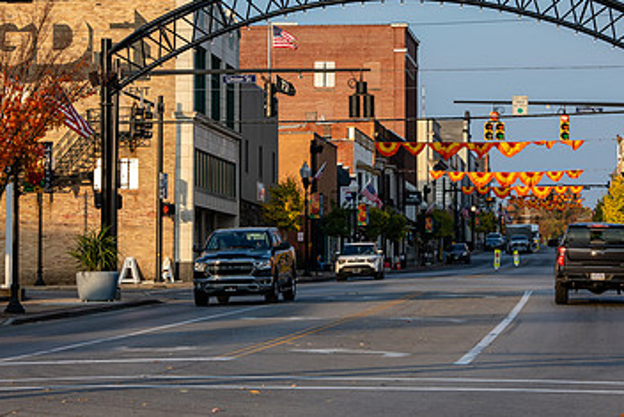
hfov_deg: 12.2
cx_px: 376
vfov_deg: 8.2
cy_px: 114
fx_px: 2913
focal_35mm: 168
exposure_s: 1/250
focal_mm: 102
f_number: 8
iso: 200
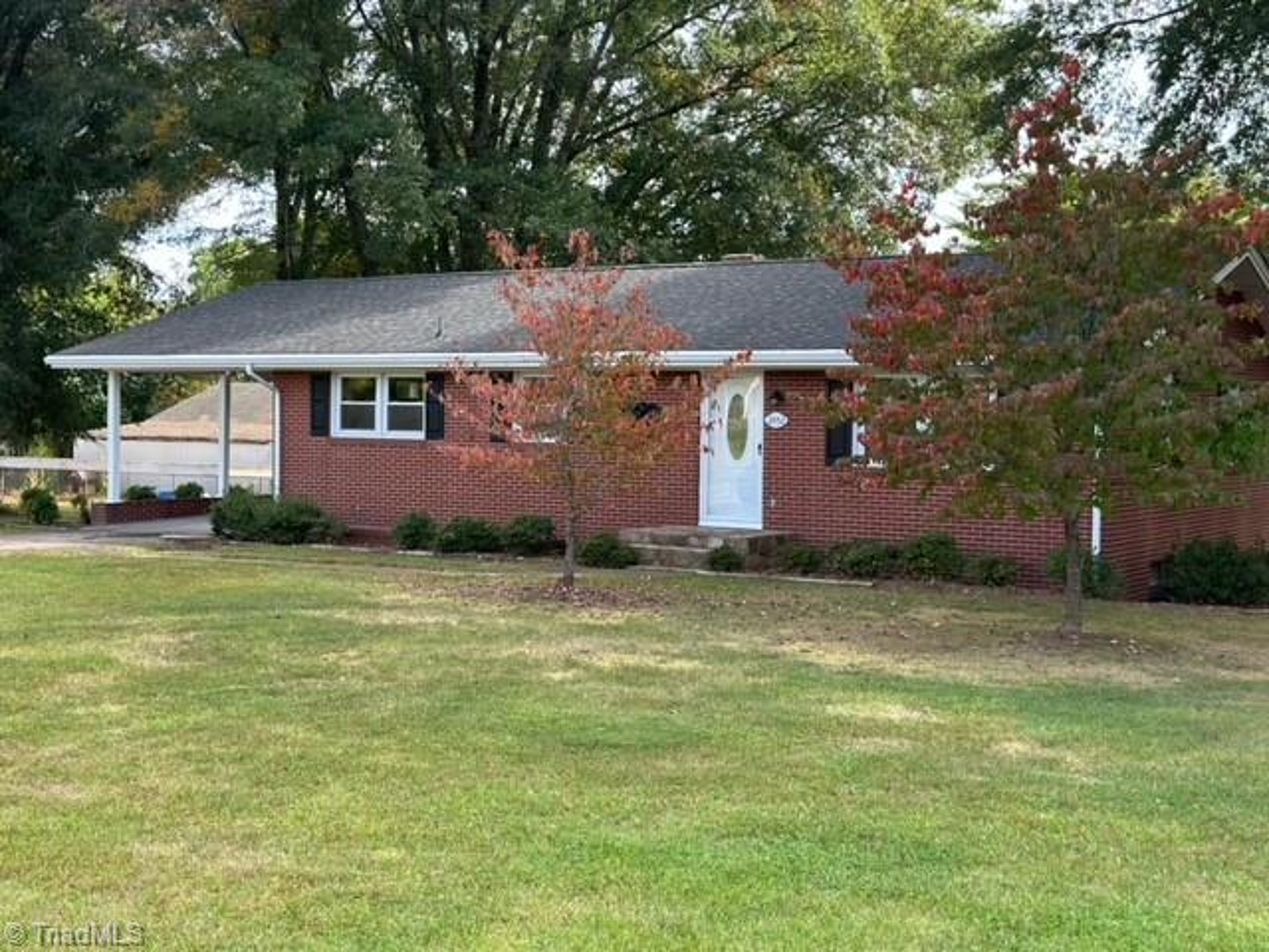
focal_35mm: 48
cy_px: 476
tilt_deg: -2.0
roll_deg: +0.4
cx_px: 634
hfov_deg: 39.7
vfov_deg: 30.3
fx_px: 1760
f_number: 1.78
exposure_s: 1/894
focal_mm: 6.86
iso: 80
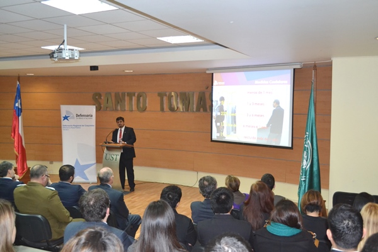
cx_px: 189
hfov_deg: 53.1
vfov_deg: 36.9
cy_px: 126
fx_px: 378
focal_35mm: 36
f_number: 4
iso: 2500
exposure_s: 1/60
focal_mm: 24
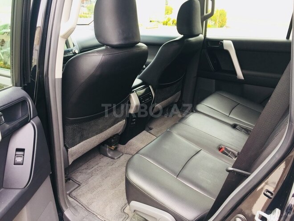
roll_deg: -1.3
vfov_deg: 48.2
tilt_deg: -22.0
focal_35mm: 29
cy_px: 110
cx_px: 147
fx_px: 246
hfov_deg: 61.7
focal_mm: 4.15
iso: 32
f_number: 2.2
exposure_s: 1/109
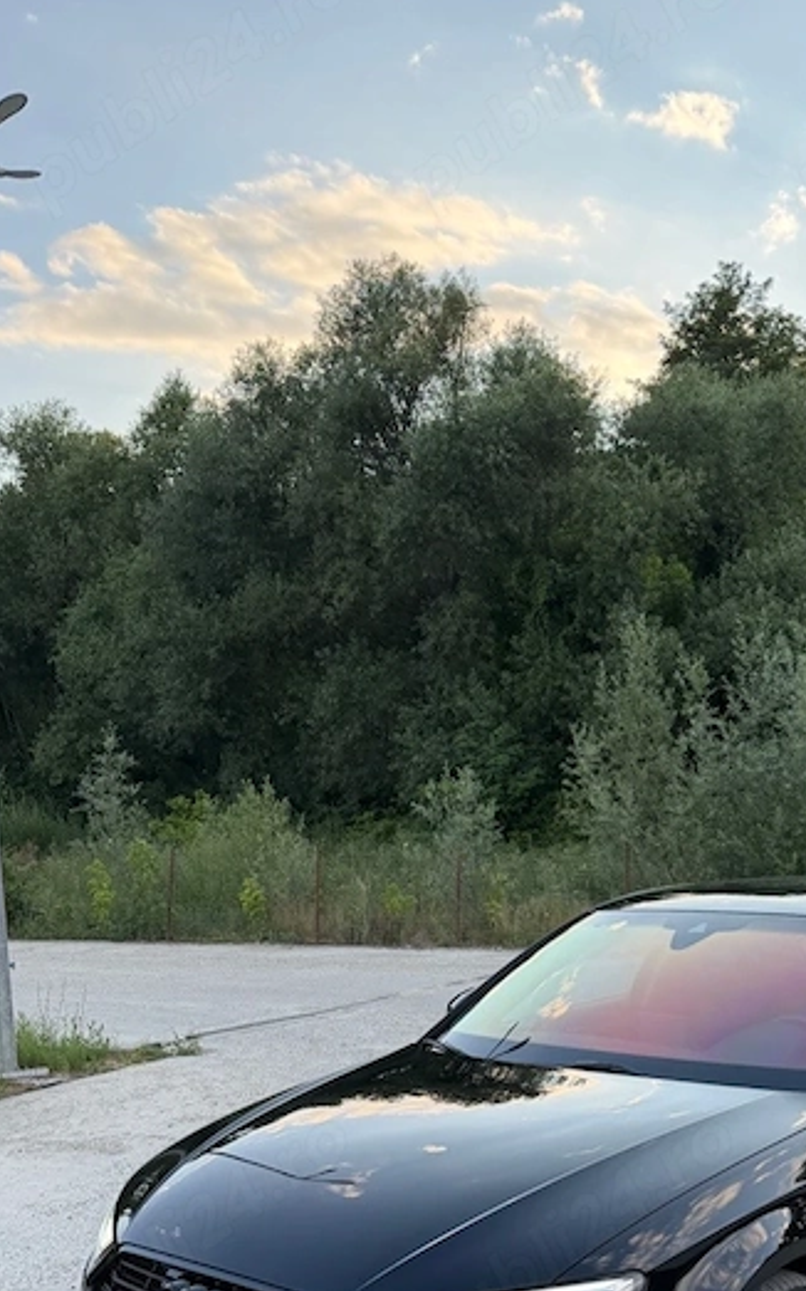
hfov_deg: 31.7
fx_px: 1371
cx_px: 670
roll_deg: +1.8
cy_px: 913
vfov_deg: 49.1
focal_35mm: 39
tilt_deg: -4.9
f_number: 1.78
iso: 100
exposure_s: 1/822
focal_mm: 6.76
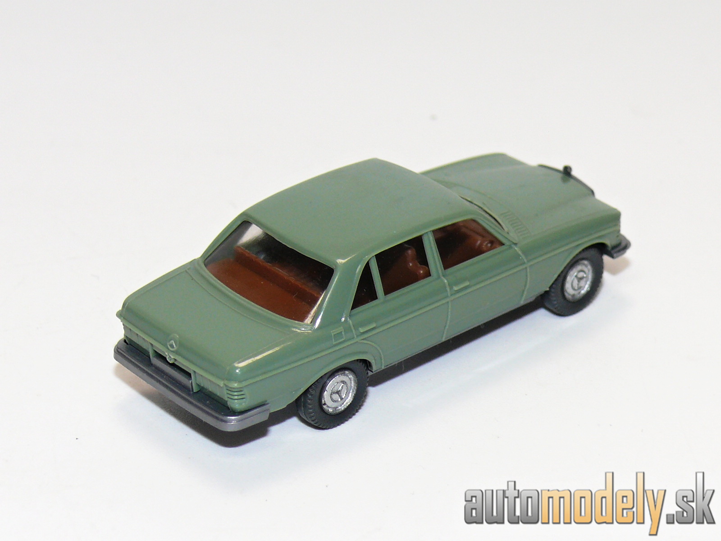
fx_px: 2812
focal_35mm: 135
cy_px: 270
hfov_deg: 14.6
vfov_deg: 11.0
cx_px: 360
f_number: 4
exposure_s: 1/30
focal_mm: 16.1
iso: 100
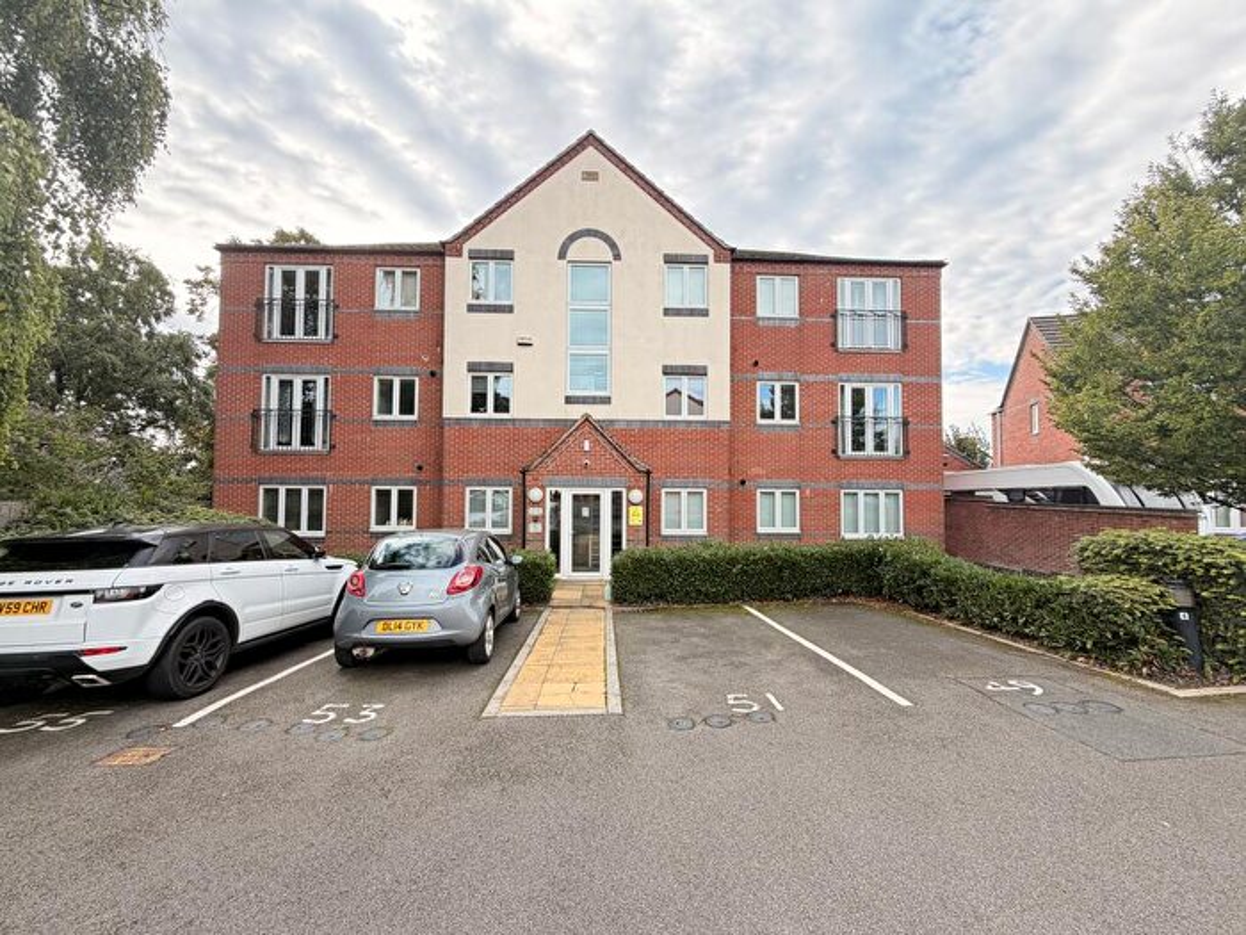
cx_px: 623
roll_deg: -0.7
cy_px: 468
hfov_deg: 102.1
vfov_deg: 85.7
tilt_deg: +0.1
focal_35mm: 14
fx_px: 504
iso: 40
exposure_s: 1/132
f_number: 2.2
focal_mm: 2.22
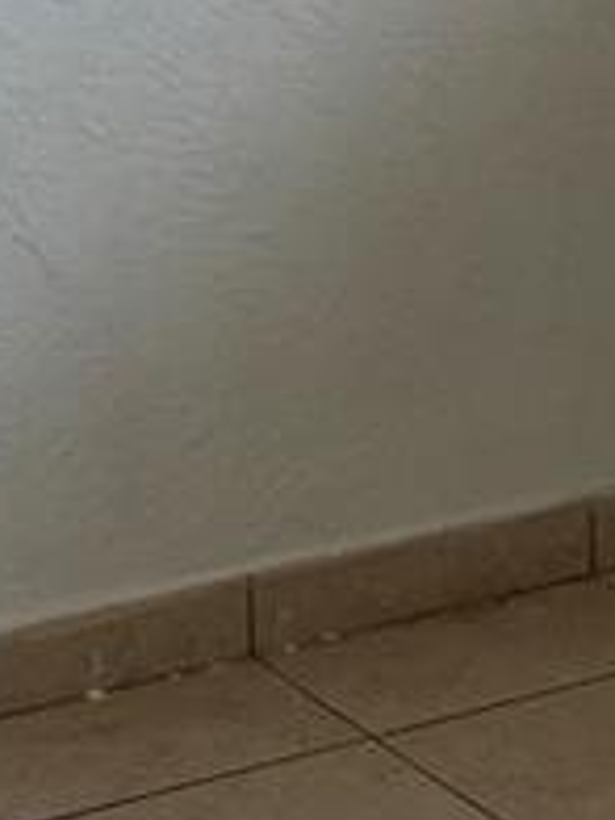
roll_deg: +0.9
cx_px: 757
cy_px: 21
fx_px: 3766
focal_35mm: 159
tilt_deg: -11.3
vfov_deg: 12.3
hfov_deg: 9.2
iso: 80
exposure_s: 1/120
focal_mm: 5.1
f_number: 1.6
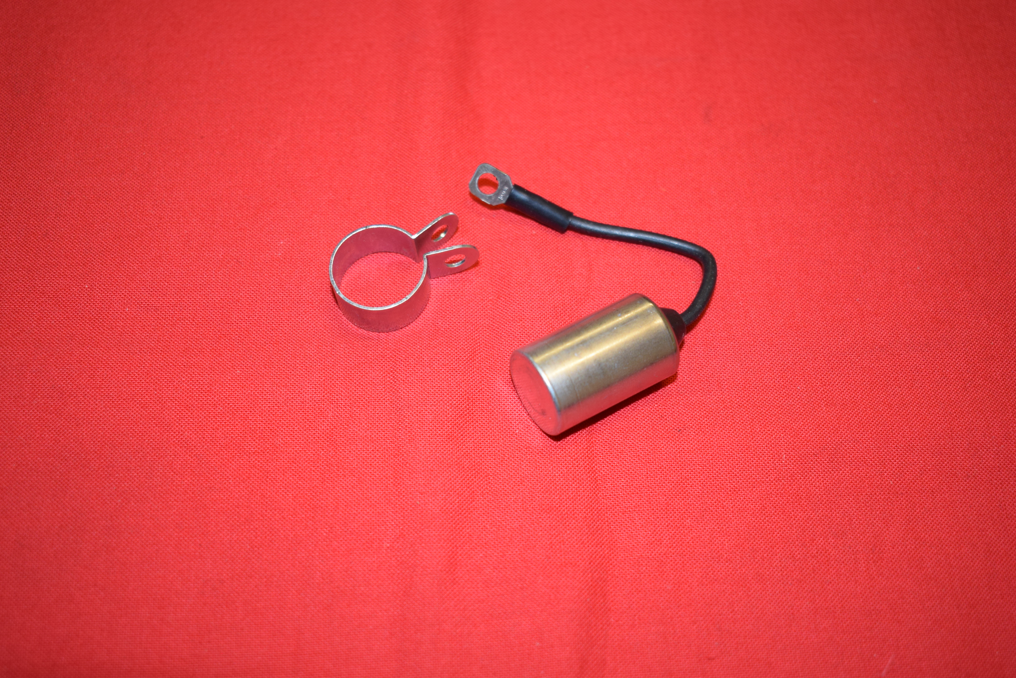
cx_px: 508
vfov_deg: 29.9
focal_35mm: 45
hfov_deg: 43.6
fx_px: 1270
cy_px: 339
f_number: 4.2
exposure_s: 1/80
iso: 500
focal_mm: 30
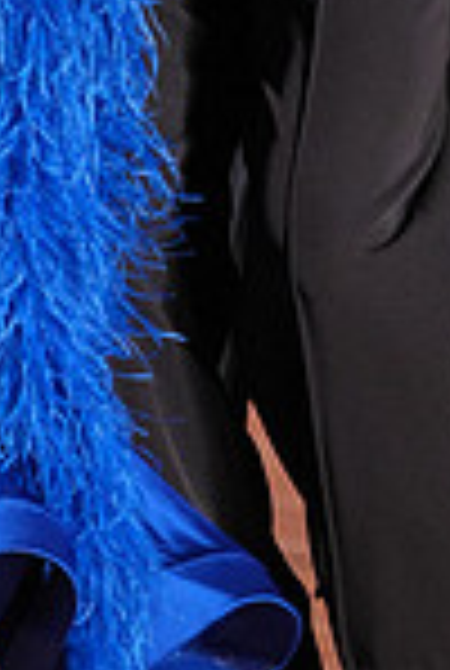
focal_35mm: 435
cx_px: 268
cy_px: -418
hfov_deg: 3.2
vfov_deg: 4.7
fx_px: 8118
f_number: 2.8
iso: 1000
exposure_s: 1/400
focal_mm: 112
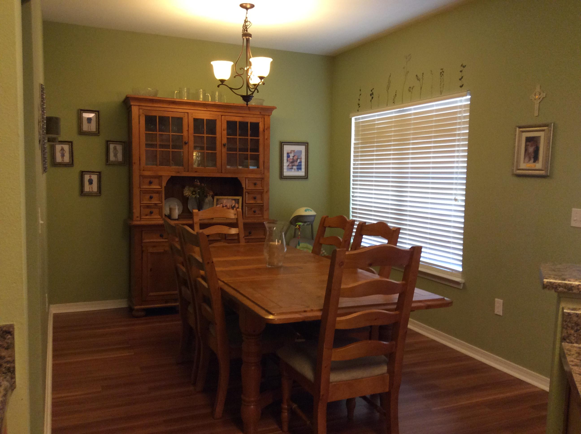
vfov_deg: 44.1
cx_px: 290
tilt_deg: -5.1
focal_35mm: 32
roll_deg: -0.6
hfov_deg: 56.9
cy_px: 217
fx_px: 536
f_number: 2.4
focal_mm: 3.3
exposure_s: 1/24
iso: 125
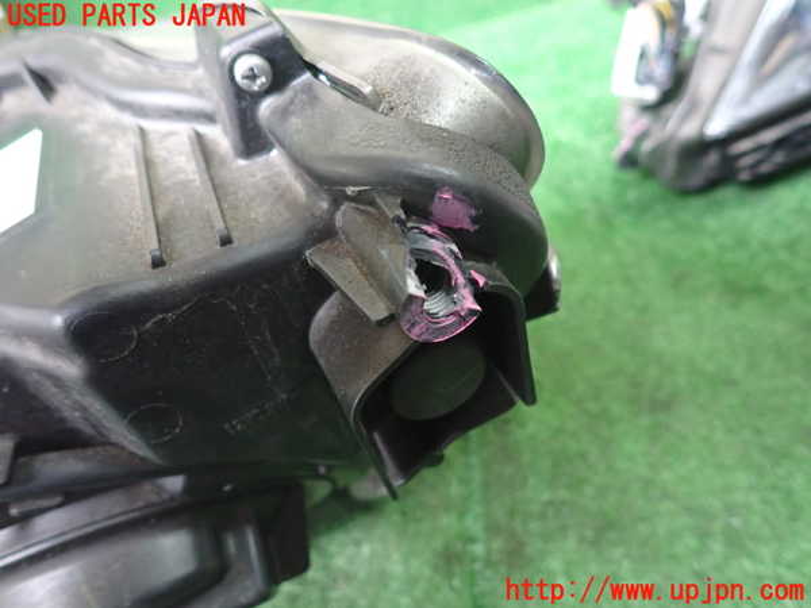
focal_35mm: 25
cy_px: 304
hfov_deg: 69.4
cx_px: 406
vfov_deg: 54.9
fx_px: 586
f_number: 2
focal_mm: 4.5
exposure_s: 1/30
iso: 800
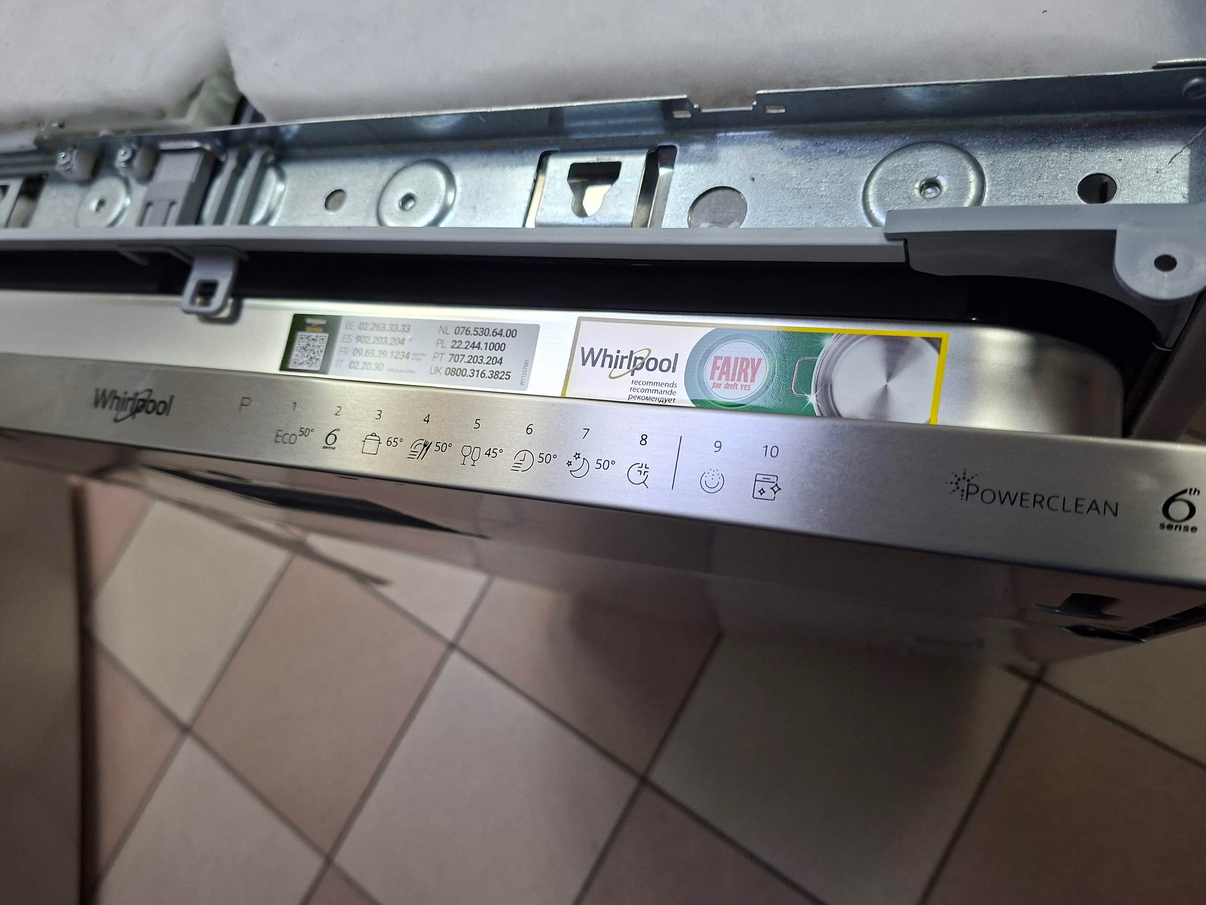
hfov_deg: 73.9
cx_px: 603
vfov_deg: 58.9
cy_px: 452
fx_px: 801
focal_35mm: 23
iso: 125
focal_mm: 5.54
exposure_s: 1/100
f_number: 1.8
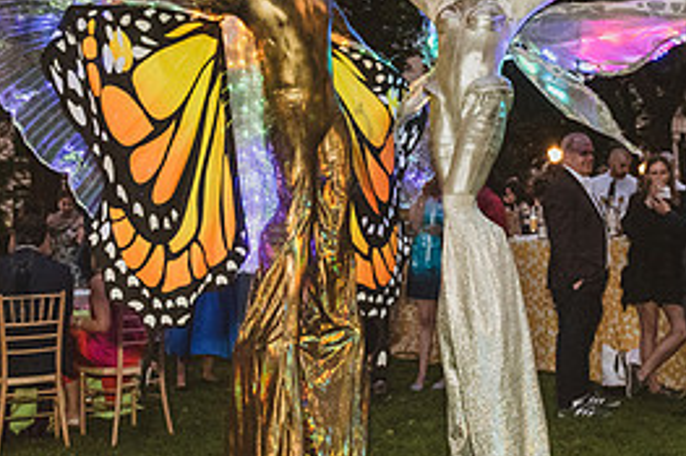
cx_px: 357
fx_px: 1009
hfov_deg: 37.5
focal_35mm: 53
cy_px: 147
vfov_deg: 25.3
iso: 6400
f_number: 3.5
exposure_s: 1/250
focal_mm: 24
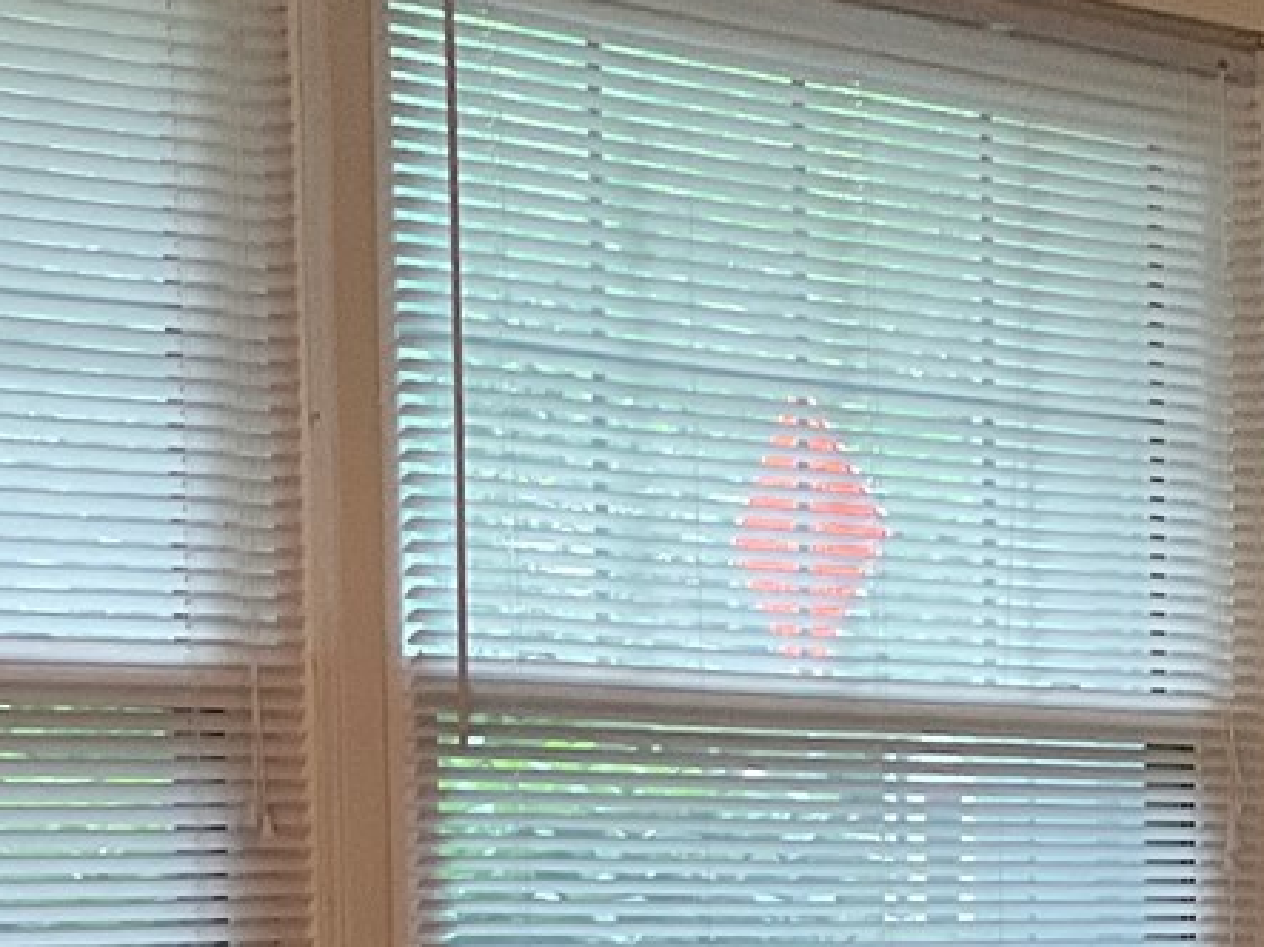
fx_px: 4892
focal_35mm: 134
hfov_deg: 14.3
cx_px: 1432
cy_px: 1252
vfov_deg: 10.8
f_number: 1.8
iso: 125
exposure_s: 1/60
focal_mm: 3
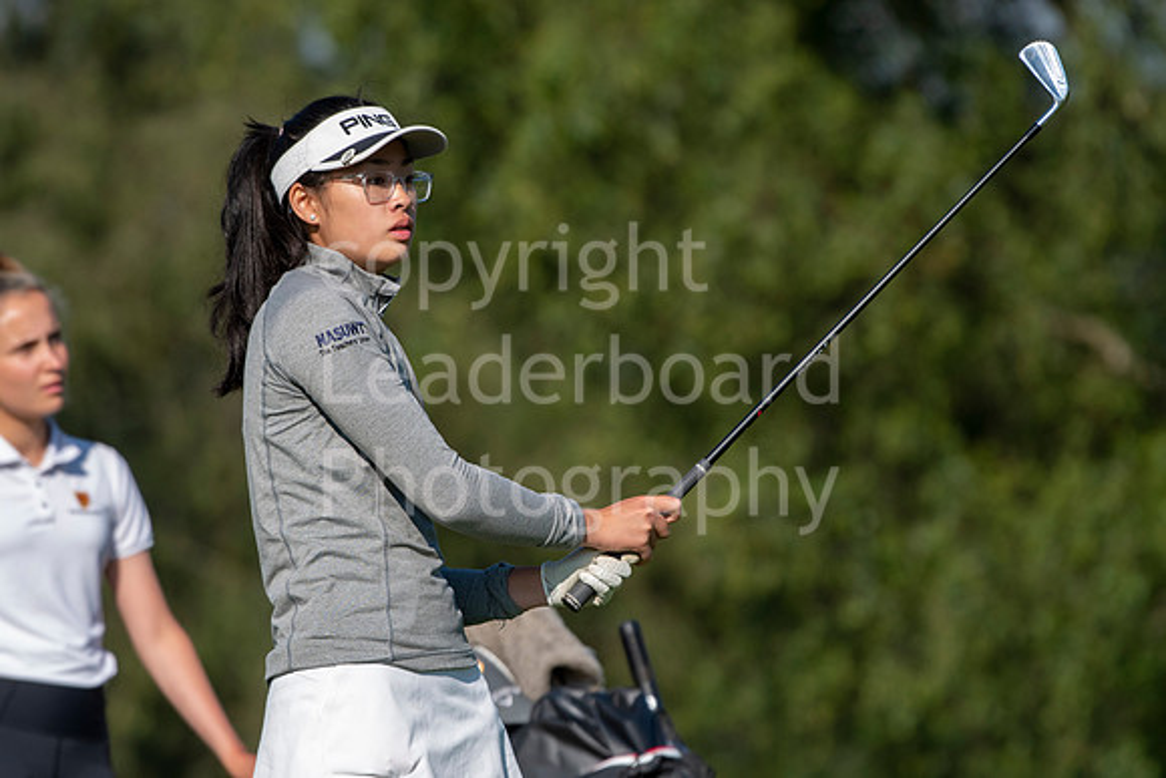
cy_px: 389
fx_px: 16521
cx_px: 583
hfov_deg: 4.0
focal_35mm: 510
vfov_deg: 2.7
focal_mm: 340
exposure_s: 1/2000
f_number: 5.6
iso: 500
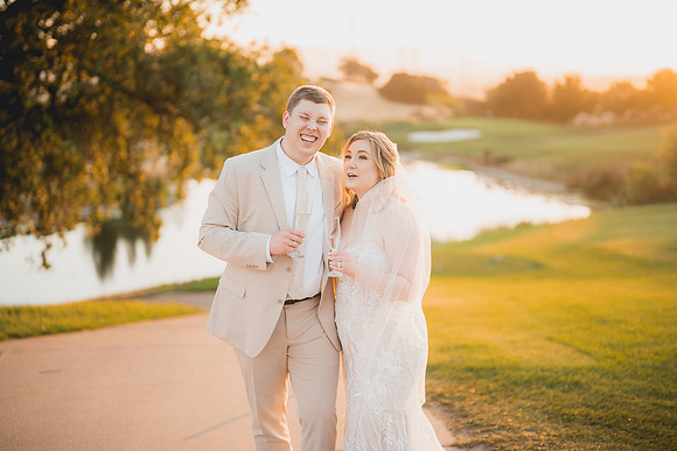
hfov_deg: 39.6
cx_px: 338
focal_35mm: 50
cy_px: 226
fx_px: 940
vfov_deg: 27.0
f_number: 1.2
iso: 125
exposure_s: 1/500
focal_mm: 50
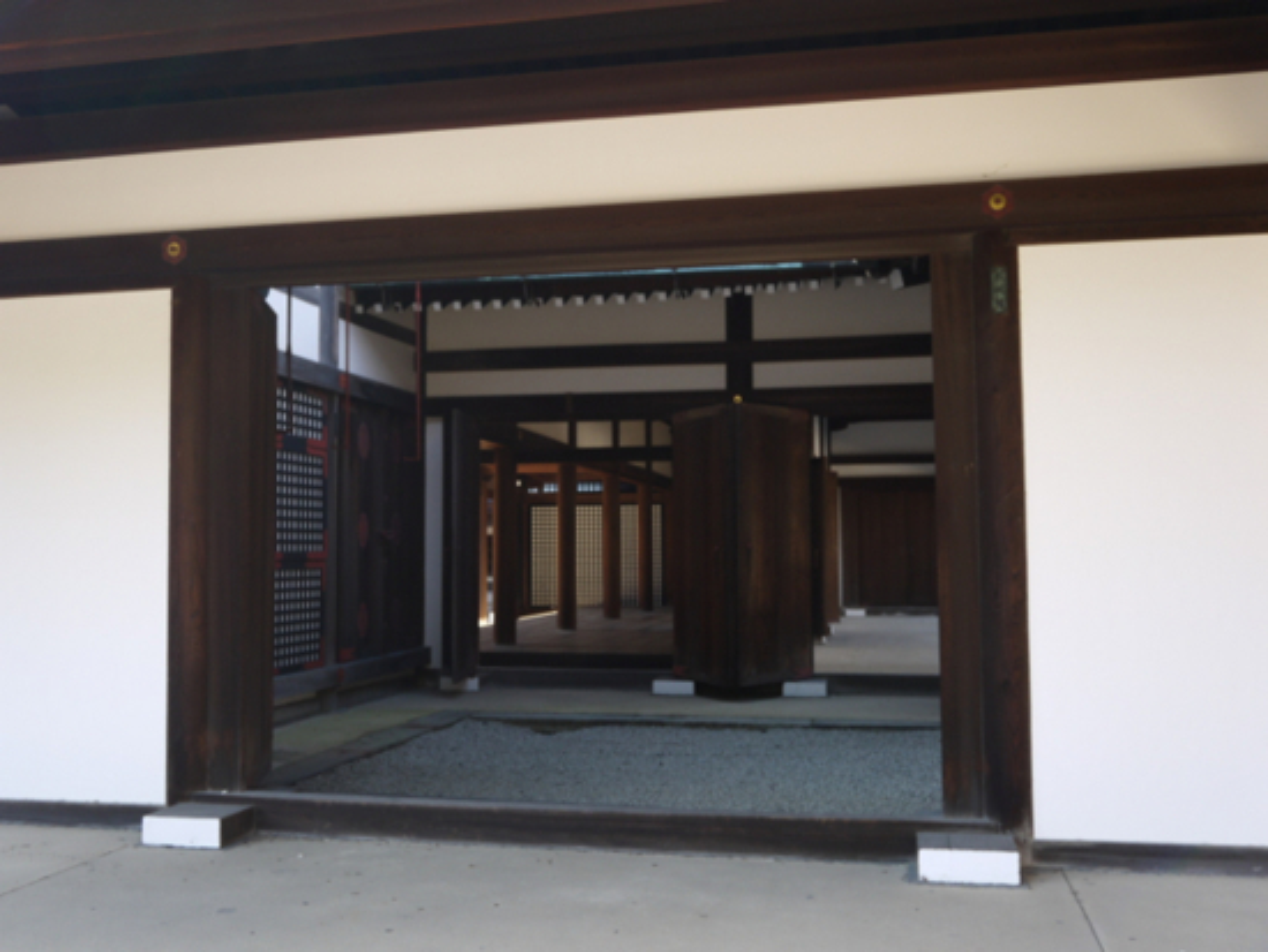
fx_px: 1319
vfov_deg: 39.7
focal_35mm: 36
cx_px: 634
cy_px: 476
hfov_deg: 51.3
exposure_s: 1/100
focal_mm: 18
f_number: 4.2
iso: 160
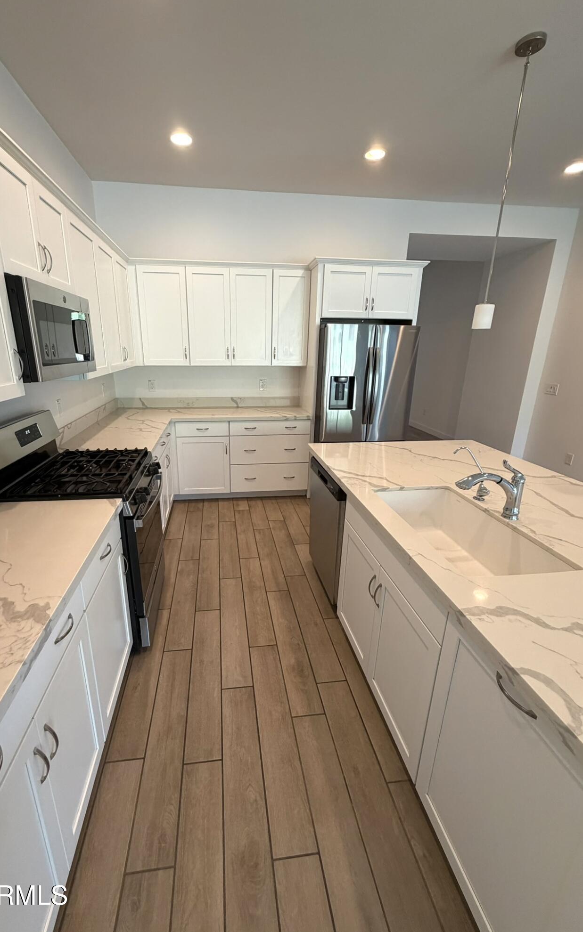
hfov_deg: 74.6
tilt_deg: -18.0
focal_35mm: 15
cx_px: 263
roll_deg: -0.6
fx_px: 381
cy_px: 468
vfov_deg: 101.5
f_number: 2.2
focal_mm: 2.22
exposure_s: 1/120
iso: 250
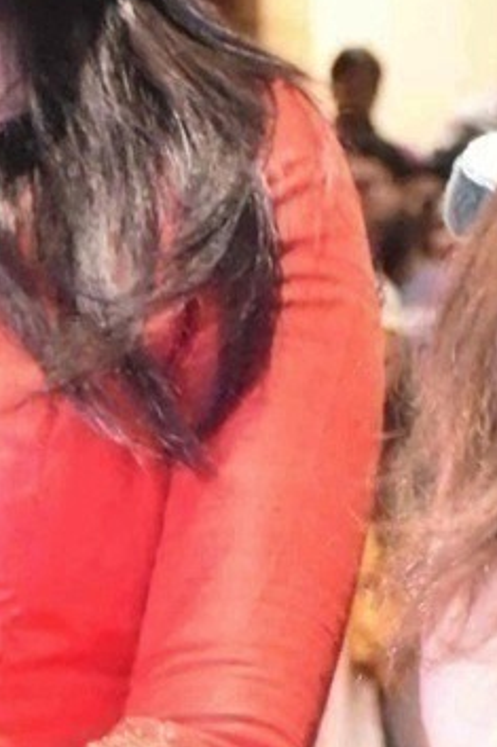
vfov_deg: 7.8
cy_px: 648
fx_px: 5493
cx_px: 357
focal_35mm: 265
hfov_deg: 5.2
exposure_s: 1/80
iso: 10000
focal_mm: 32
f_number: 4
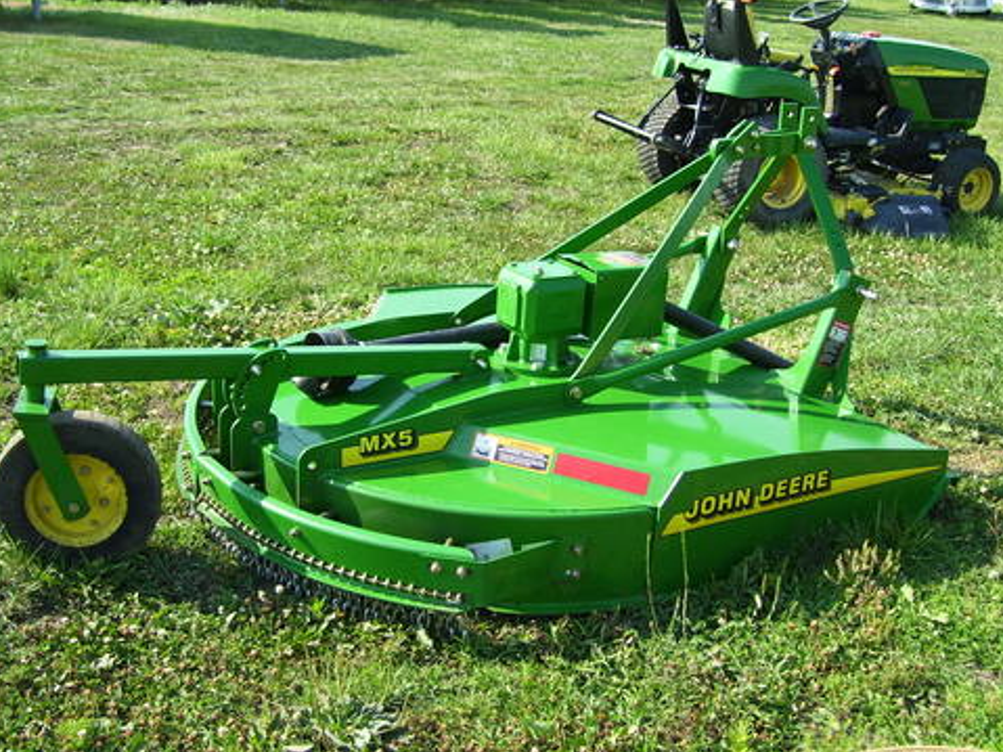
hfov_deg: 44.8
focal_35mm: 42
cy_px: 392
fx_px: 1217
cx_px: 547
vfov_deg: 34.3
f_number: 2.7
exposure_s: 1/500
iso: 80
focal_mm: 6
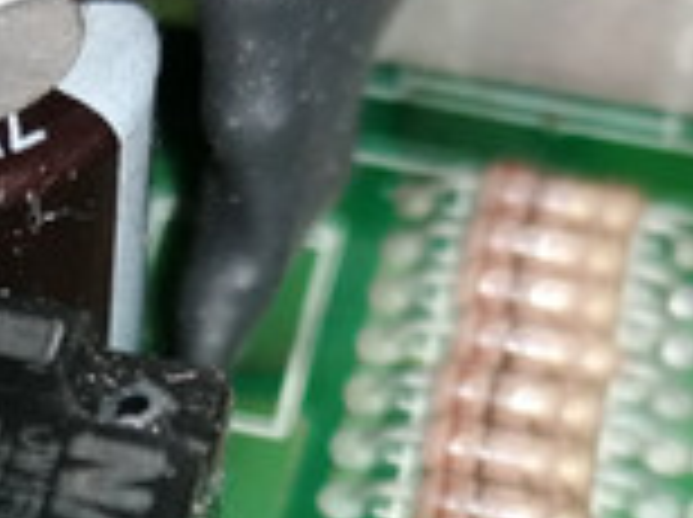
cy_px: 617
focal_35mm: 125
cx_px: -45
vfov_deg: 11.6
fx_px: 2499
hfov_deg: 15.4
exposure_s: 1/180
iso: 80
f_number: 1.8
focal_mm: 4.75
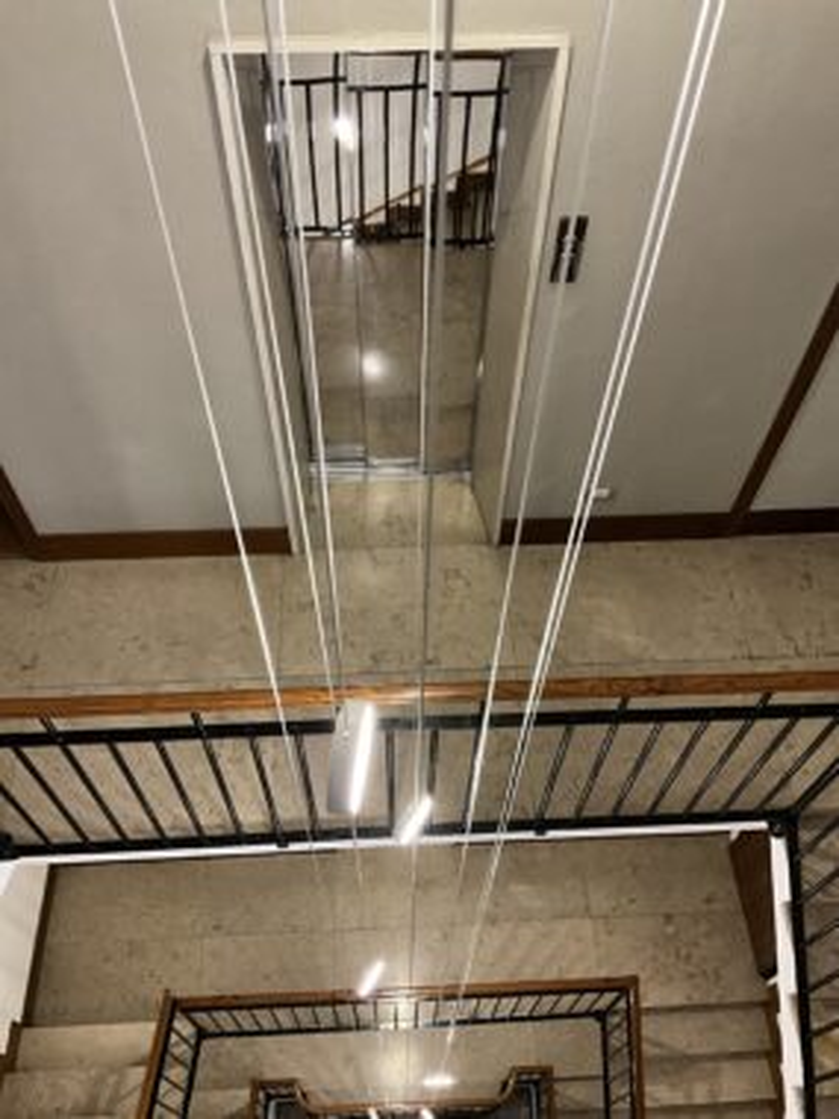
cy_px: 560
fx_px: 937
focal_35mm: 29
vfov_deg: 61.7
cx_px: 420
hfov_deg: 48.2
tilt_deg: -54.2
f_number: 1.8
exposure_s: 1/25
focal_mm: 3
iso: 250
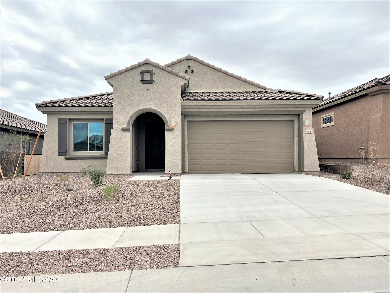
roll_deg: +0.4
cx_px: 195
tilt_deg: +2.1
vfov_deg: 53.1
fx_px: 293
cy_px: 146
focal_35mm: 26
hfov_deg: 67.3
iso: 50
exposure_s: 1/3968
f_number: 1.5
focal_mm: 5.7
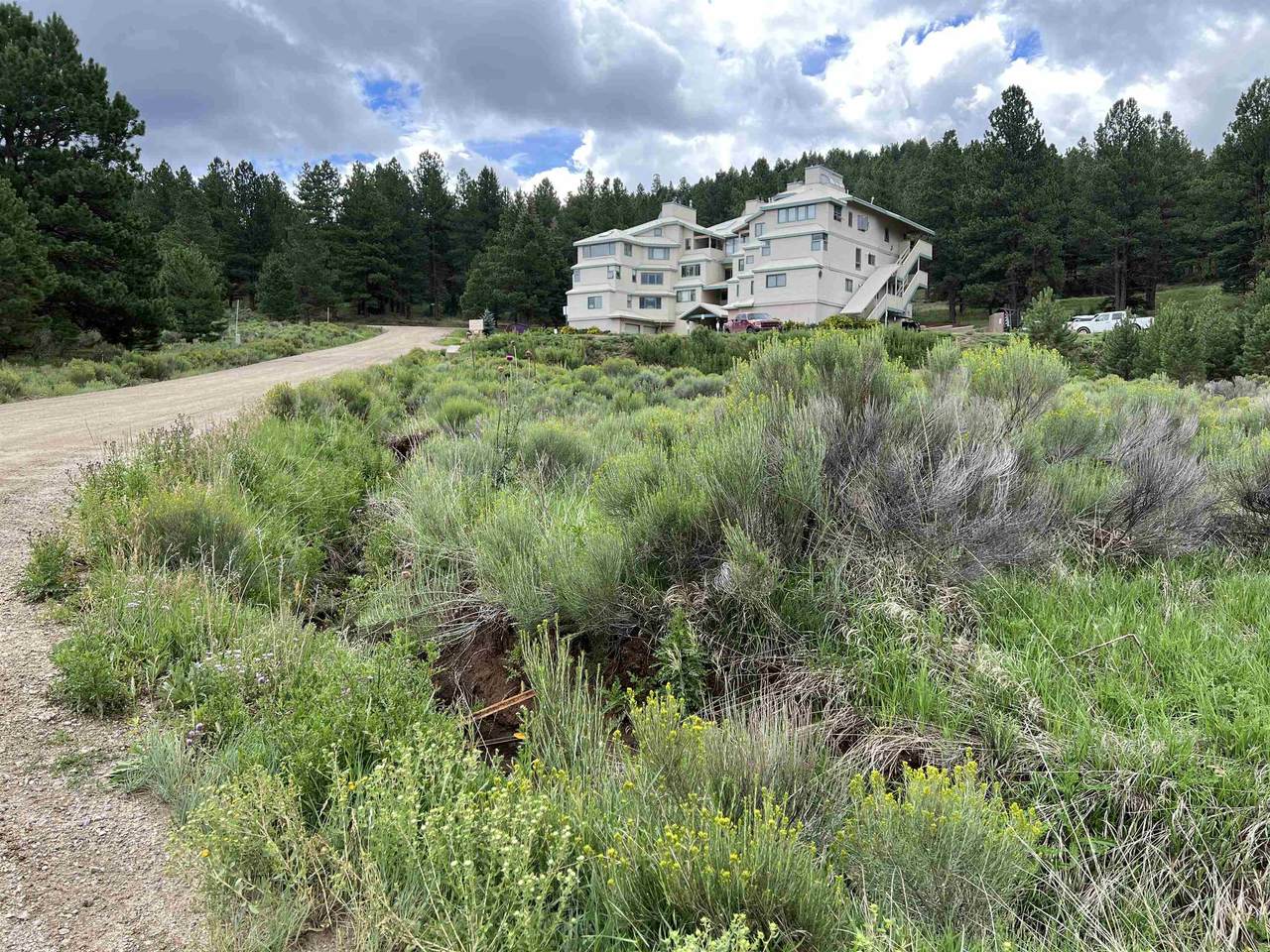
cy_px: 476
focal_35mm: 26
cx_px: 635
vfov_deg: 53.1
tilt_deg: -4.7
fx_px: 954
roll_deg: -0.8
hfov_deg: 67.3
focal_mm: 5.7
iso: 50
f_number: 1.5
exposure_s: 1/1135
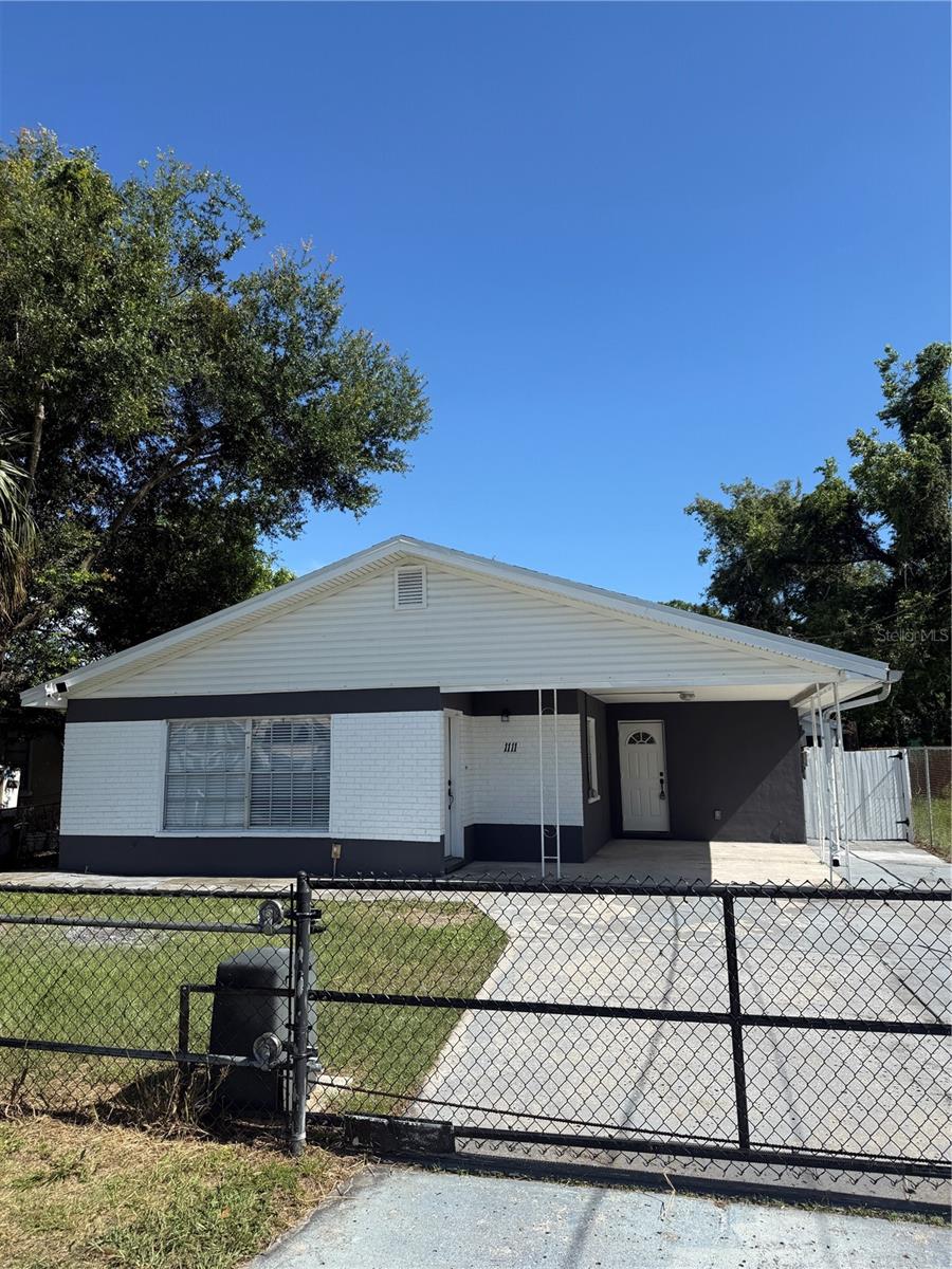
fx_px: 880
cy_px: 634
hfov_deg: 56.8
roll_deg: +0.4
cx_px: 476
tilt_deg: +9.0
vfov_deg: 71.6
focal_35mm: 24
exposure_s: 1/4405
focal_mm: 6.76
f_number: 1.78
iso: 80
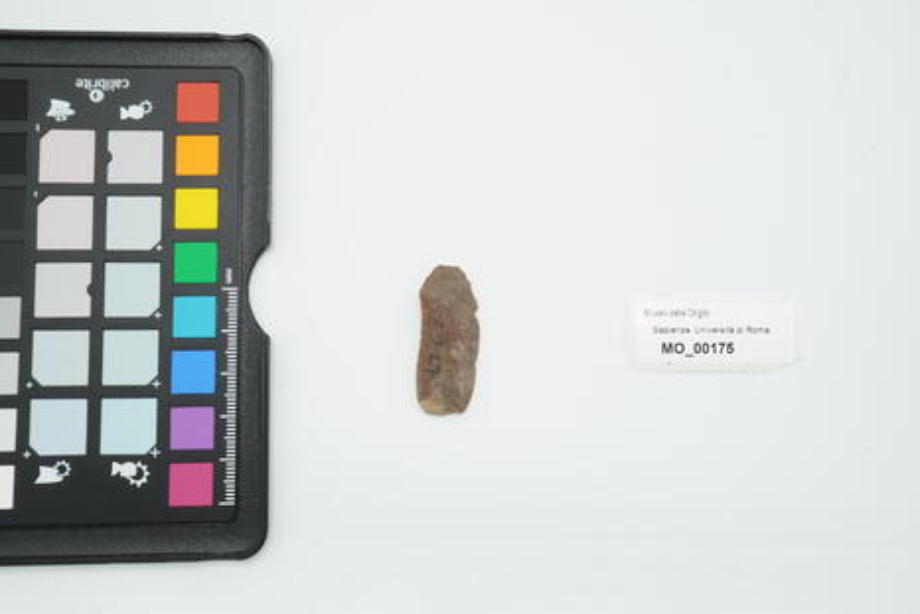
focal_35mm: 36
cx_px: 466
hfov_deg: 53.7
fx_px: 908
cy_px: 302
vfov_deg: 37.4
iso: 100
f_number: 16
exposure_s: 1/10
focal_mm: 23
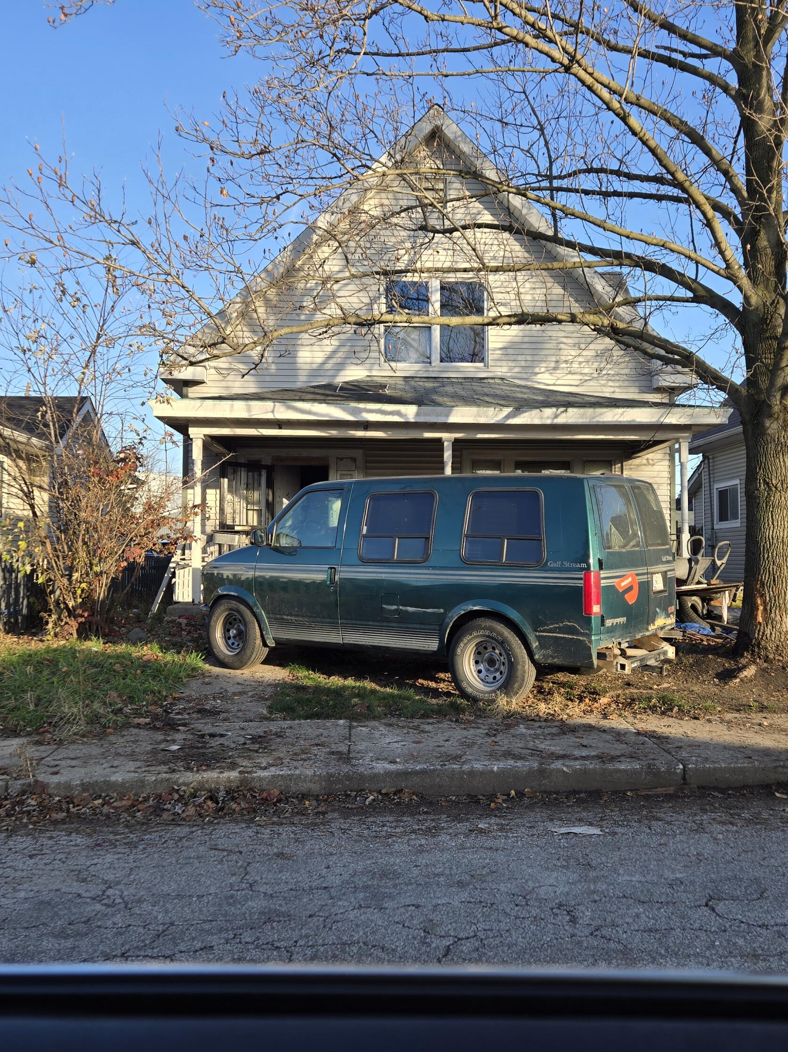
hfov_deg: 45.3
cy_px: 530
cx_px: 458
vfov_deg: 58.4
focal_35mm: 31
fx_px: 941
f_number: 1.8
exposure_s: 1/544
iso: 25
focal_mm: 5.4
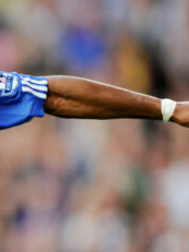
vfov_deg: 1.6
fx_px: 9094
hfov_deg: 1.2
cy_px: 179
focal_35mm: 1248
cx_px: -118
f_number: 2.8
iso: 1000
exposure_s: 1/800
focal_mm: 400
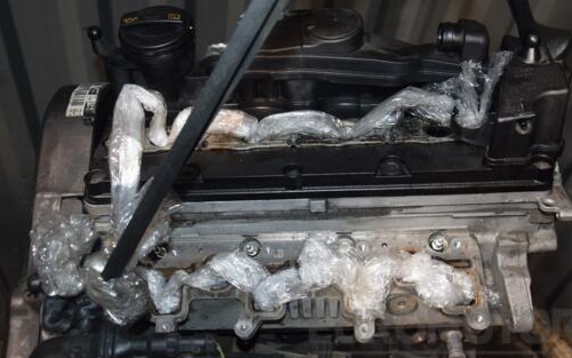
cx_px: 287
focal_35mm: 44
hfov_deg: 45.3
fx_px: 686
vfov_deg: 29.2
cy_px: 174
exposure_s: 1/60
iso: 800
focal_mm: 24
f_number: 5
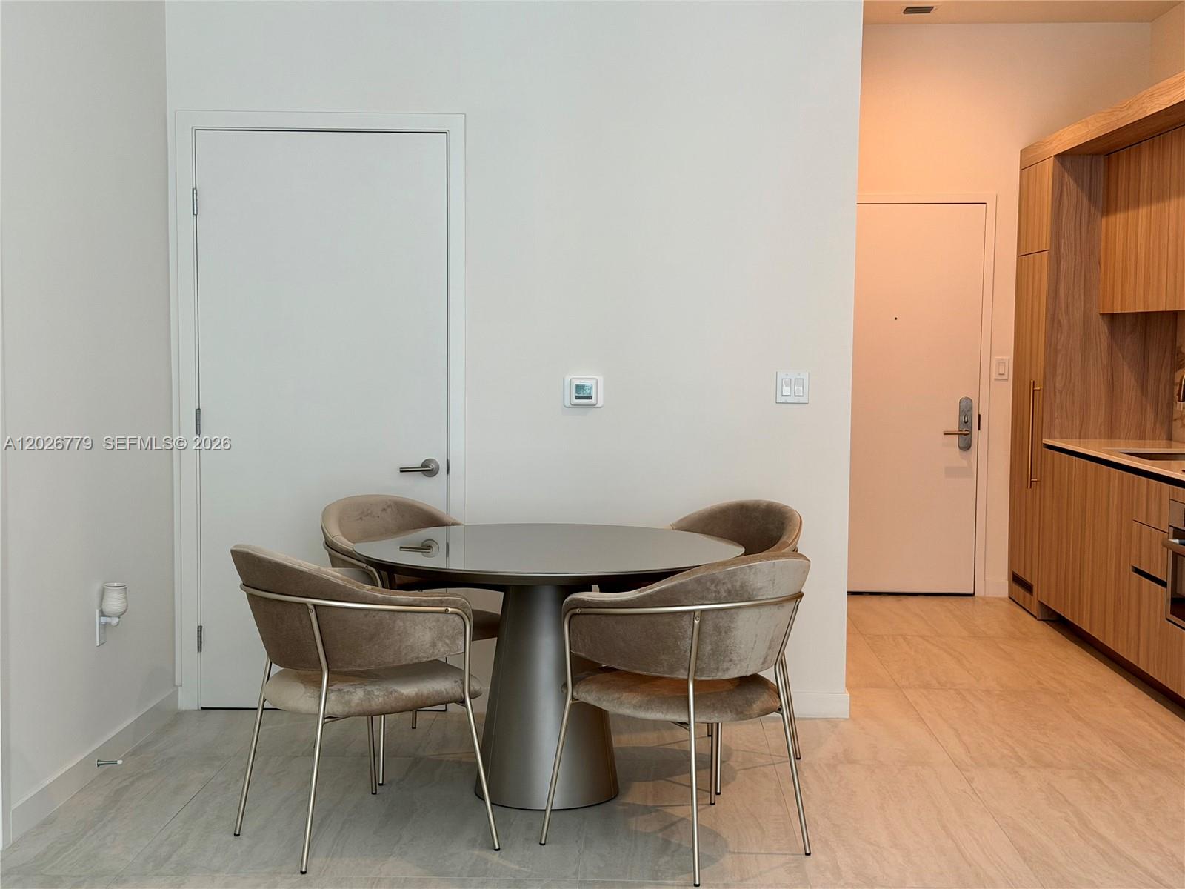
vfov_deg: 30.3
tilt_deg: -4.1
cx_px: 592
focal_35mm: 48
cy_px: 444
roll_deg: -0.1
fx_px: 1643
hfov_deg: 39.7
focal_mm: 6.76
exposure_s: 1/60
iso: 80
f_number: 1.78
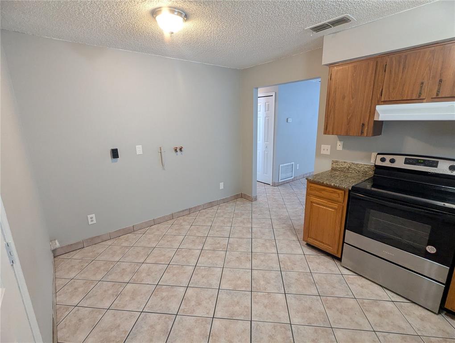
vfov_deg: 78.2
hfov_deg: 94.4
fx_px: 211
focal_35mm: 16
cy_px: 172
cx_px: 228
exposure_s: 1/60
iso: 233
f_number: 2.2
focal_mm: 2.35
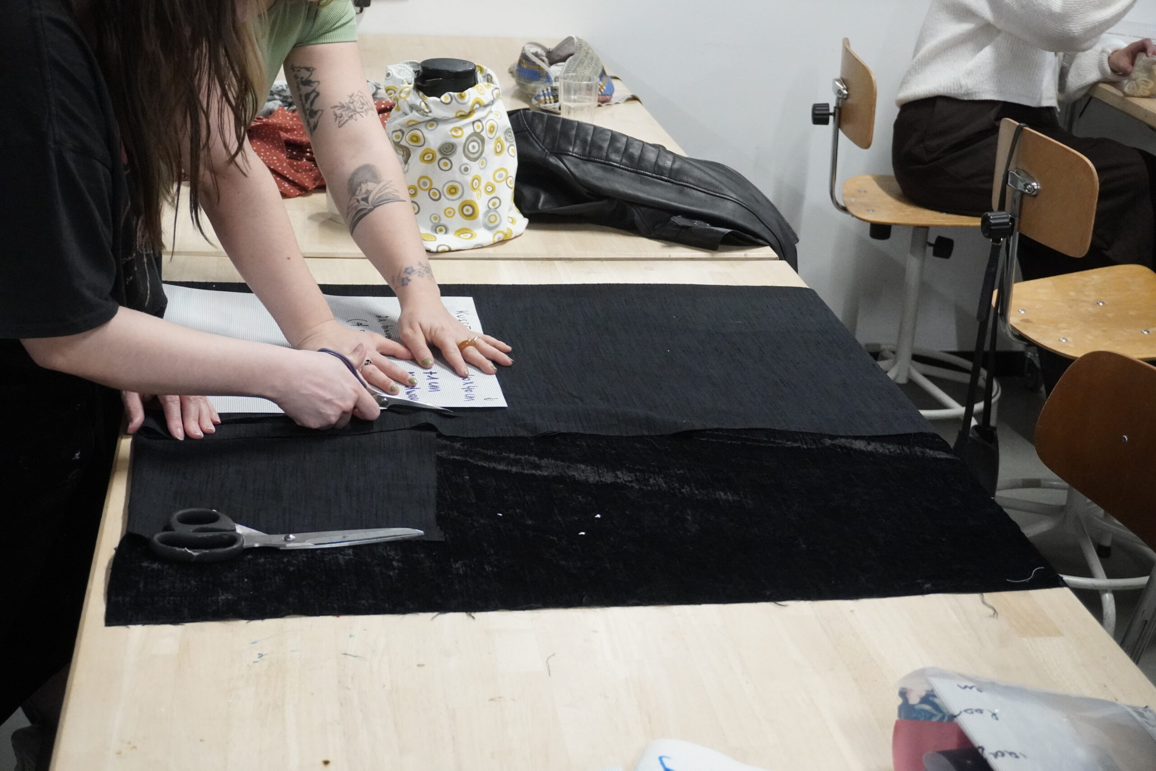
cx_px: 578
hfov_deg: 36.9
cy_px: 386
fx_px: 1734
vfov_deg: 25.1
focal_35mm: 54
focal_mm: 36
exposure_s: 1/160
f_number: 5.6
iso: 6400
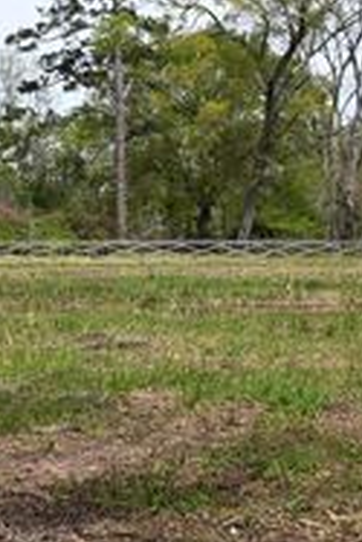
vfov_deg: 19.6
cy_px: 294
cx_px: 41
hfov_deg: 13.1
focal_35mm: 104
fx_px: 1566
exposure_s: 1/250
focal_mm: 26
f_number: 8
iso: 100
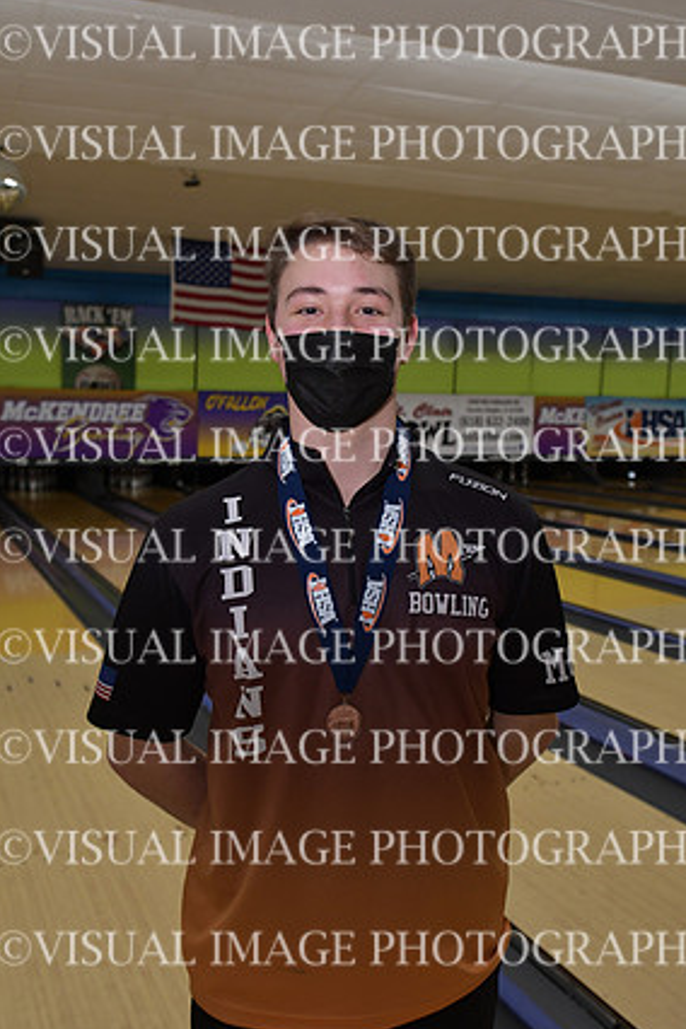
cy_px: 495
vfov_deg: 50.7
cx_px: 357
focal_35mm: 38
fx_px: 1086
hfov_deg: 35.0
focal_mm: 24
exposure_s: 1/500
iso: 1000
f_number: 3.5
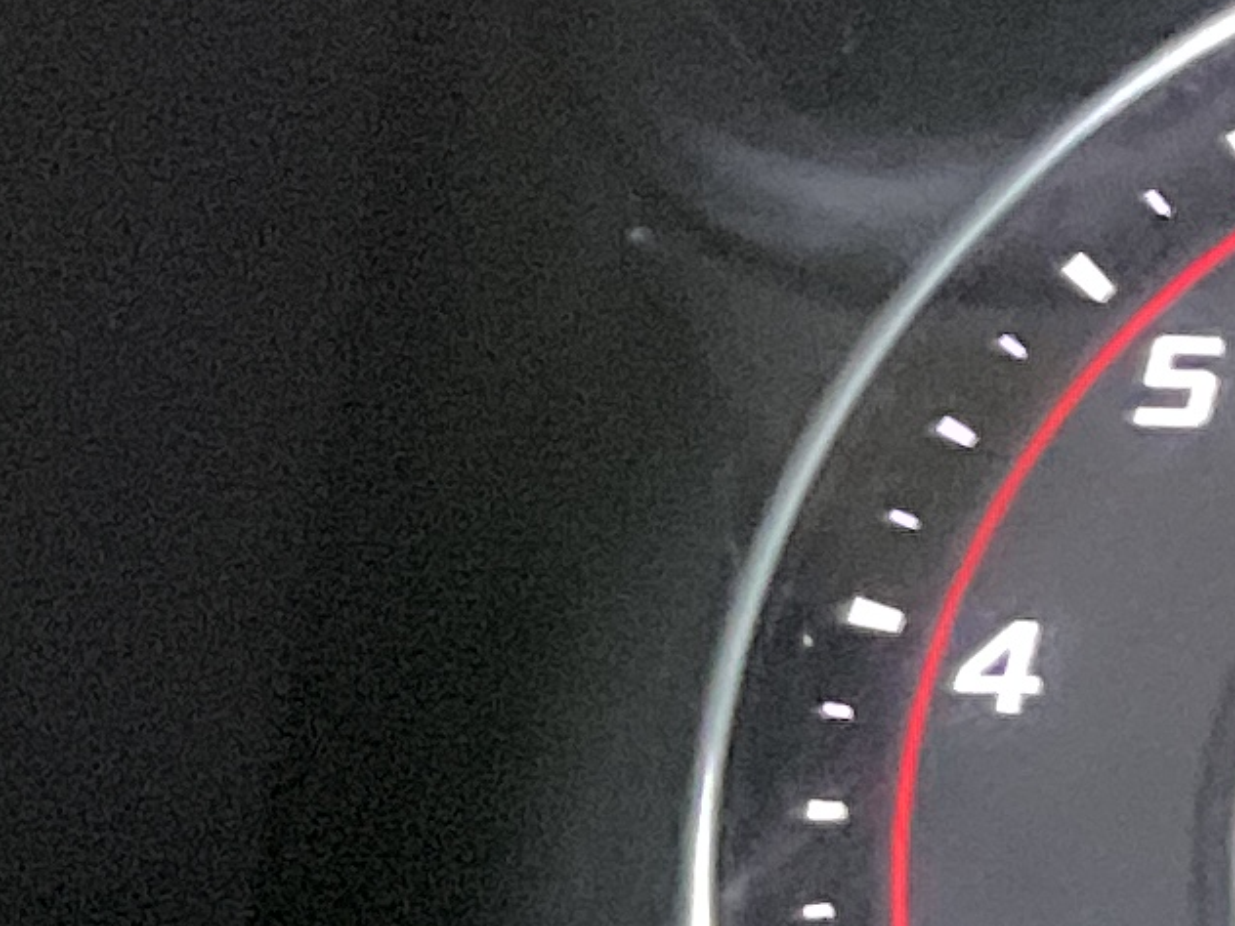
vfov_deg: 8.0
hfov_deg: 9.1
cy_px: 361
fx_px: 6600
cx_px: 3383
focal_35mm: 185
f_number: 1.8
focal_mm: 3
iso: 500
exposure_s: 1/24
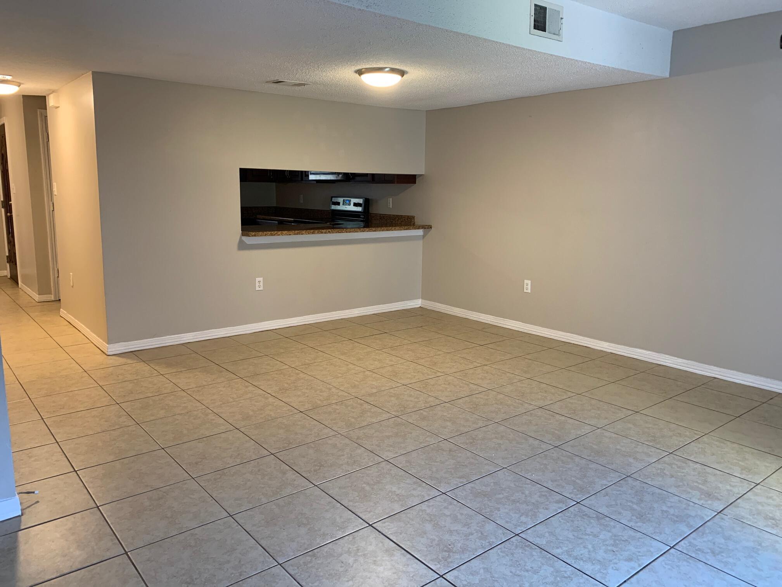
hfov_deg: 67.3
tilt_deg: -10.2
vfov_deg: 53.1
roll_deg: -0.5
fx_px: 587
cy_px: 294
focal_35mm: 26
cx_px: 391
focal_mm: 4.25
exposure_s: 1/60
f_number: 1.8
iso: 200
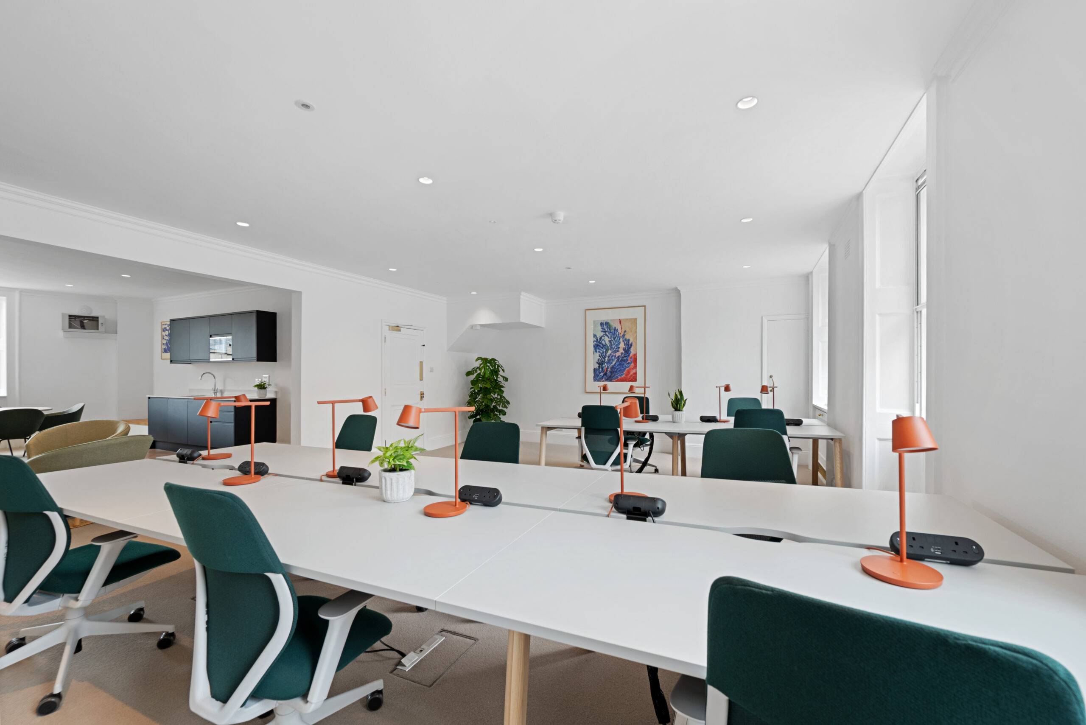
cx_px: 543
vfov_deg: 81.3
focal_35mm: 14
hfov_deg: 104.2
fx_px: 422
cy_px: 362
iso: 200
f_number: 8
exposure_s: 1/4
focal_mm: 14
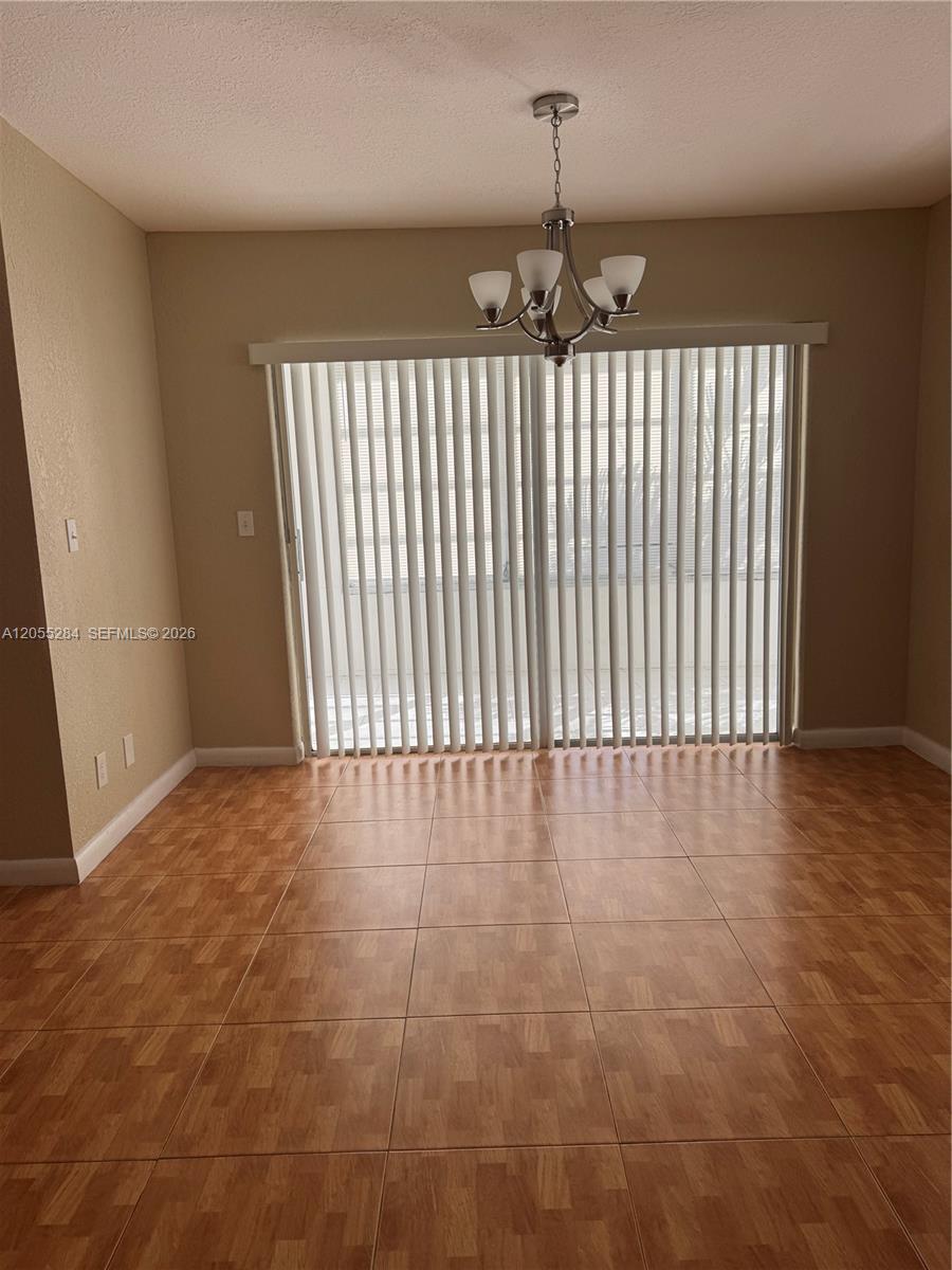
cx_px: 476
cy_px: 635
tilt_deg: -9.1
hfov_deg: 56.8
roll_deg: +2.1
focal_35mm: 24
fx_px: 880
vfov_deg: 71.6
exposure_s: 1/265
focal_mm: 6.76
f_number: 1.78
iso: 64
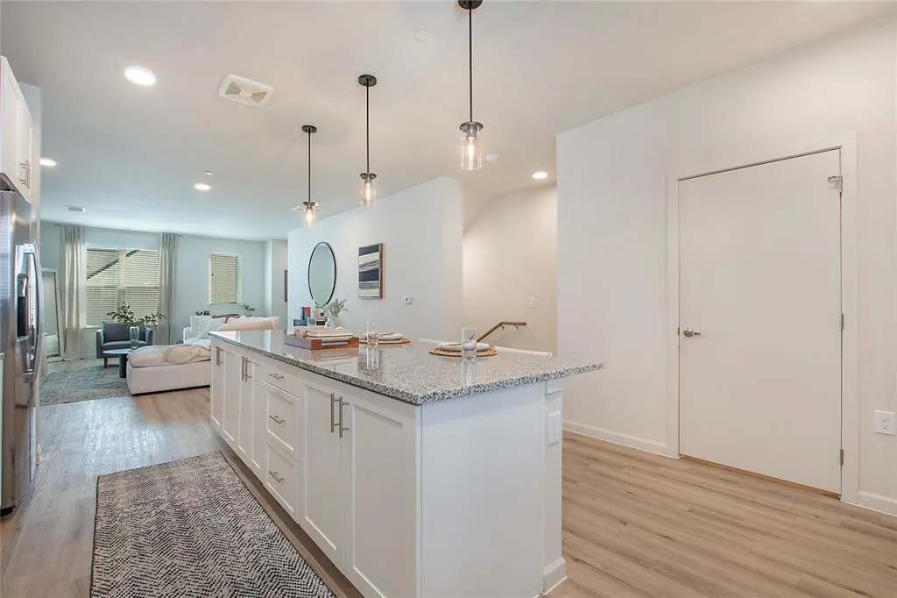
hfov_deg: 100.4
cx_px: 448
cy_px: 299
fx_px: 374
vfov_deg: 77.3
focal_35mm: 15
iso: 100
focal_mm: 10
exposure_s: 1/60
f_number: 5.6
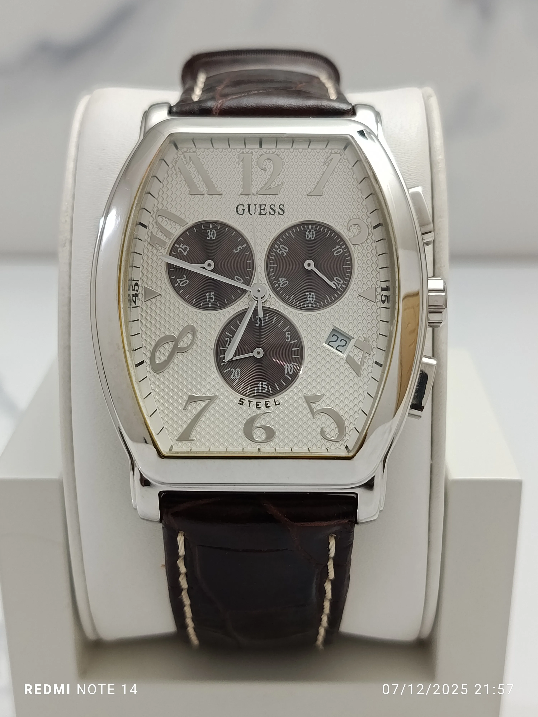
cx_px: 269
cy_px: 358
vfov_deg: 39.7
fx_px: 995
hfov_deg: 30.3
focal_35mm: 48
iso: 534
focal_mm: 5.24
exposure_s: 1/100
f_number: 1.7
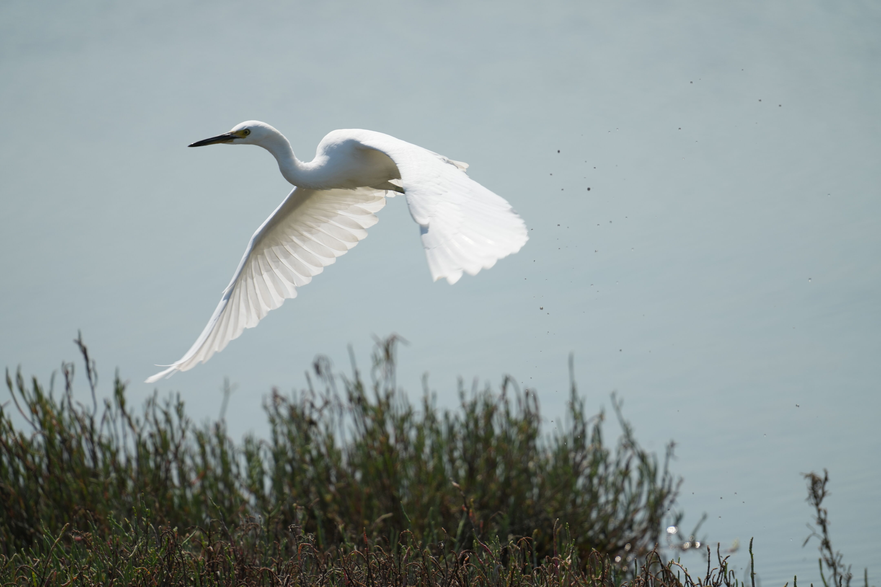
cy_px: 294
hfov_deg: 3.4
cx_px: 440
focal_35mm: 600
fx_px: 14682
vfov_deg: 2.3
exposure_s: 1/1600
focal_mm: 600
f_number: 5.6
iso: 320
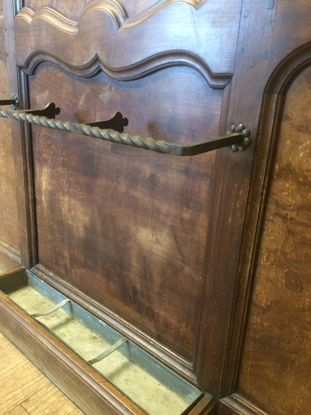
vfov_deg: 61.7
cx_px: 156
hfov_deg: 48.2
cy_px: 208
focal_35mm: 29
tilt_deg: -22.3
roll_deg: -0.7
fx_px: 347
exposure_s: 1/20
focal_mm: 4.15
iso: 320
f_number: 2.2
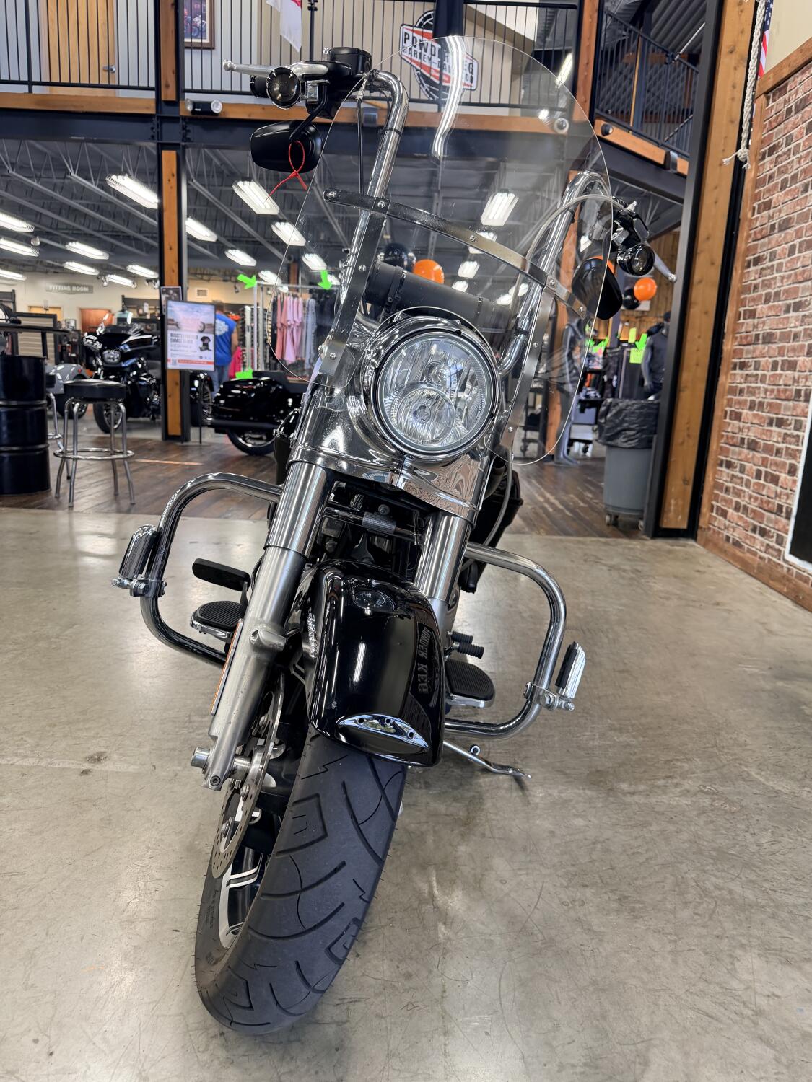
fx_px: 751
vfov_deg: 71.6
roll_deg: -3.3
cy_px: 541
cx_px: 406
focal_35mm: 24
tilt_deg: -13.1
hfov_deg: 56.8
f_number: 1.78
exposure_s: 1/60
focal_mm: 6.76
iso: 160
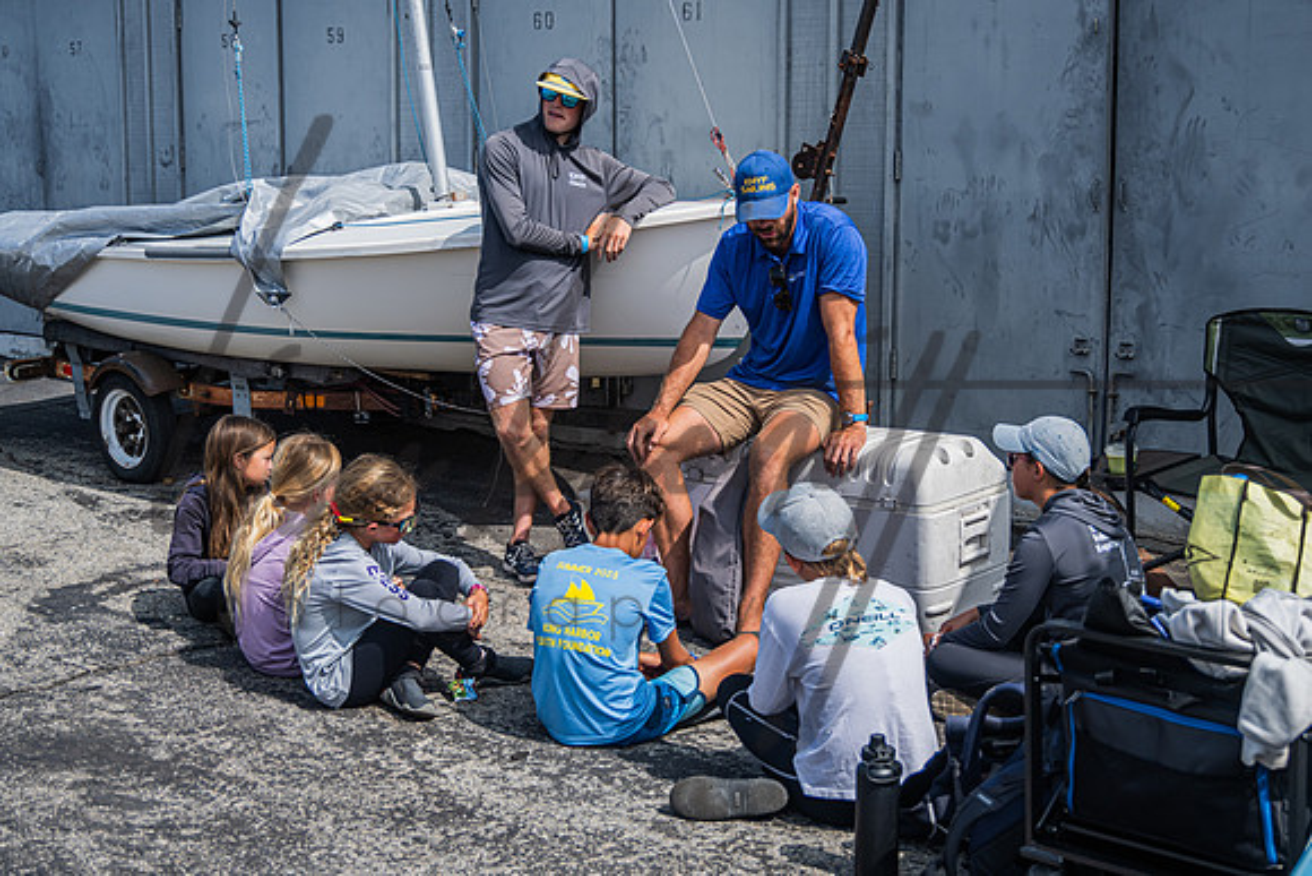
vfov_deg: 24.4
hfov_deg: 36.0
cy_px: 422
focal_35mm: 55
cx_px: 706
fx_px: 2020
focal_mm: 47
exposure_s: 1/1600
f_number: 5.3
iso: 250
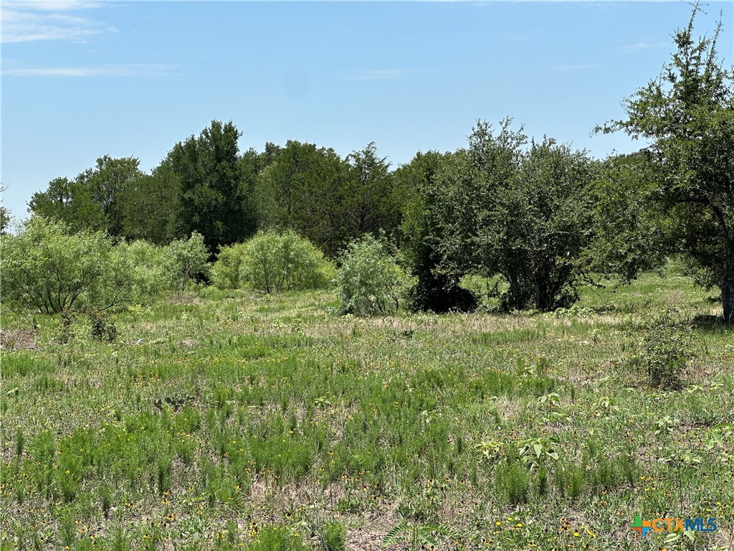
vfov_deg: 19.1
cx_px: 367
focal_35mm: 77
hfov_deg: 25.3
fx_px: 1633
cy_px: 276
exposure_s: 1/622
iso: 32
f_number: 2.8
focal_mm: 9
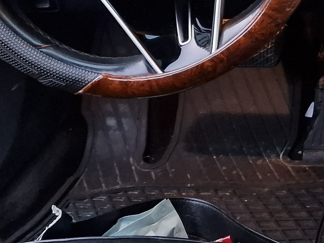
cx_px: 448
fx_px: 889
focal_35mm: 95
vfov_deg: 14.3
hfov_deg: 18.8
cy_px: -150
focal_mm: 6.4
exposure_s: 1/120
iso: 400
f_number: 1.8
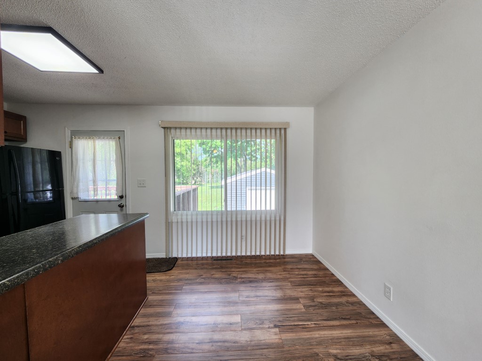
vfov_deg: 89.9
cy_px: 180
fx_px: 181
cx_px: 241
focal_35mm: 13
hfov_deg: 106.2
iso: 80
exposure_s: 1/60
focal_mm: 2.2
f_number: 2.2
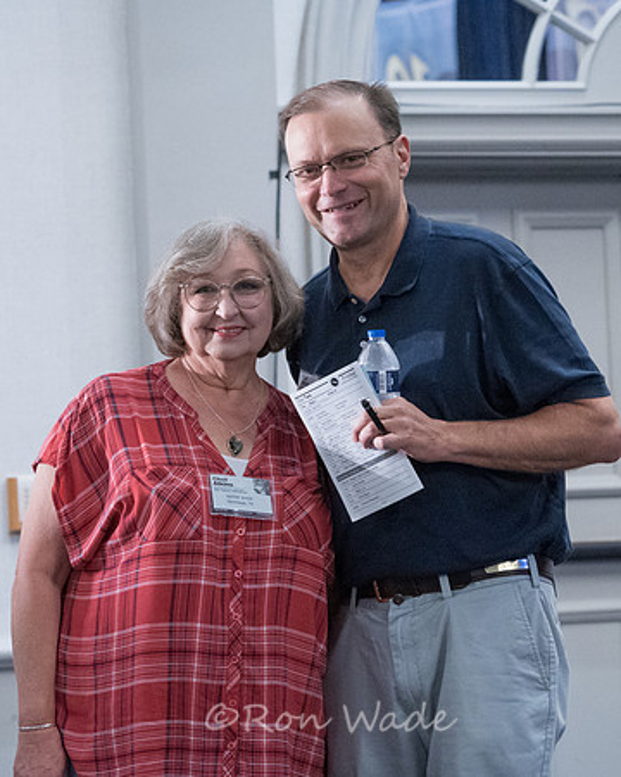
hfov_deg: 9.5
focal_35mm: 162
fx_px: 3717
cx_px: 368
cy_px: 387
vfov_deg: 11.9
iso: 12800
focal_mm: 112
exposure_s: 1/250
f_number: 6.3
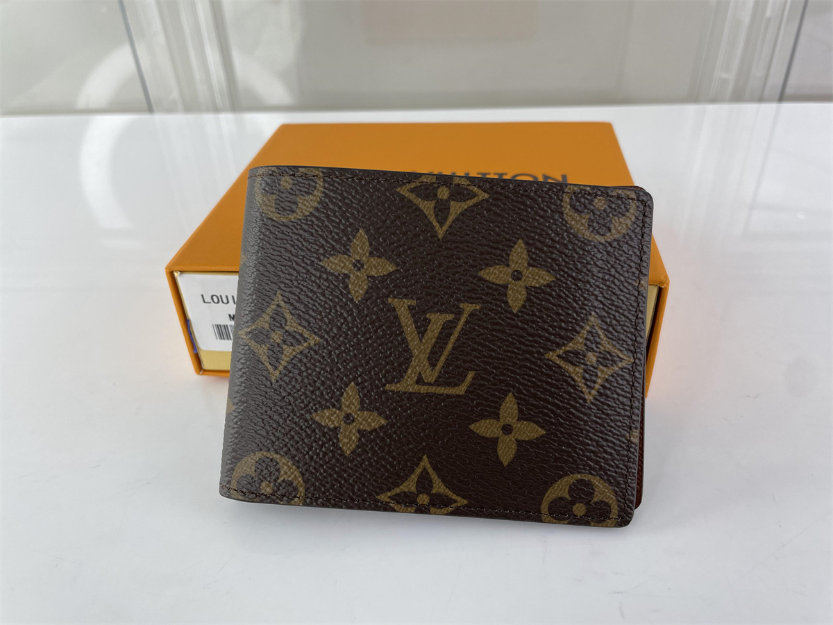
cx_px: 416
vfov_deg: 53.1
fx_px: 626
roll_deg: +2.9
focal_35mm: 26
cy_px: 312
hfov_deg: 67.3
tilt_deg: -36.9
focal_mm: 4.2
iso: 32
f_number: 1.6
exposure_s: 1/202
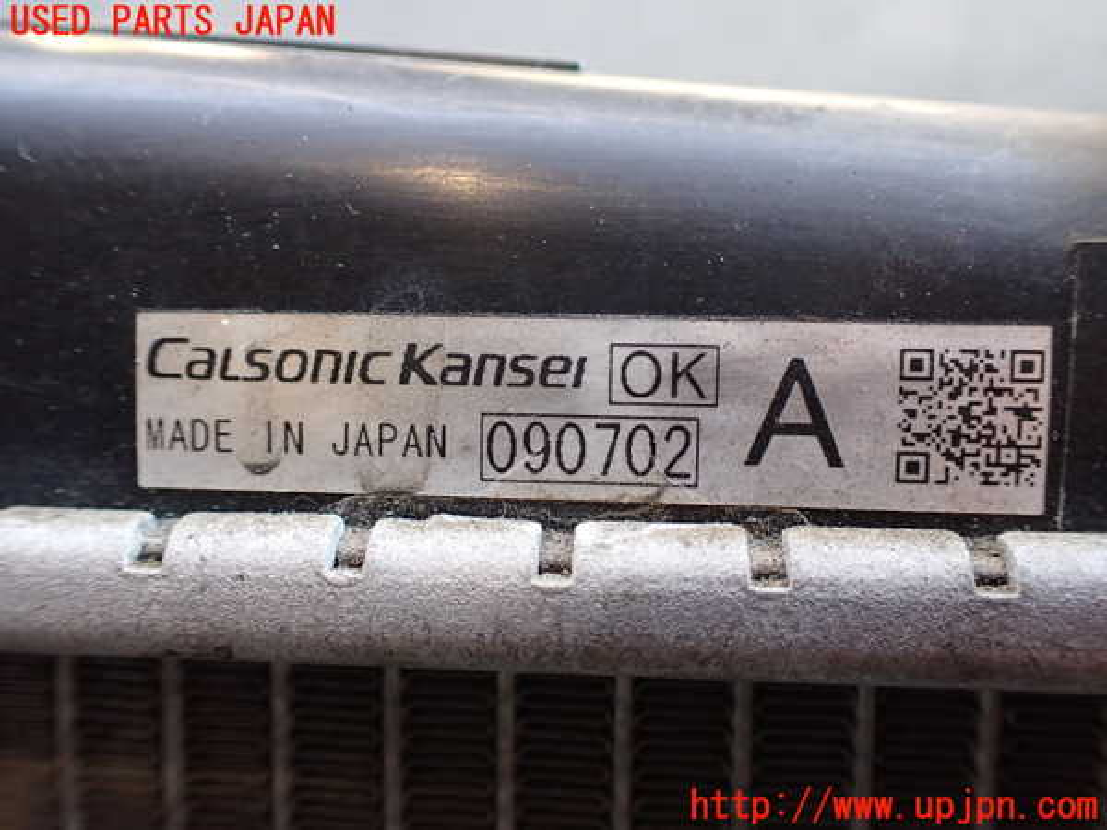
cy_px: 415
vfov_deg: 46.8
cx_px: 554
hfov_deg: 60.0
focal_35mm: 30
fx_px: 959
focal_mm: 5.4
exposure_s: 1/125
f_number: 2.3
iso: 400
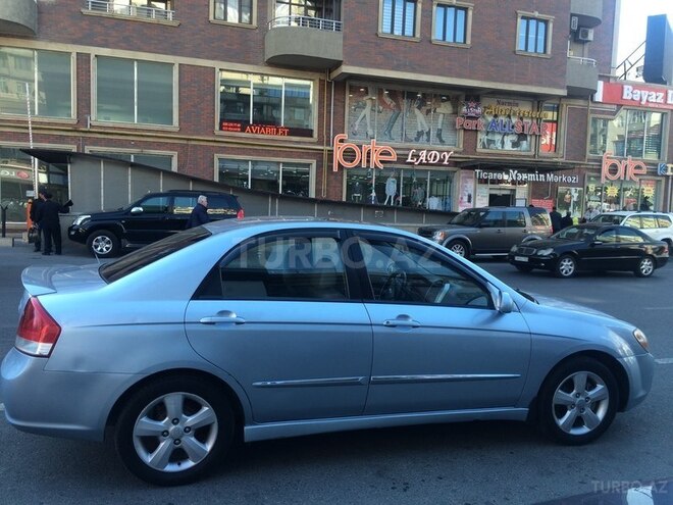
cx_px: 336
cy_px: 252
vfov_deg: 48.2
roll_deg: -1.1
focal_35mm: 29
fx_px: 564
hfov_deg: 61.7
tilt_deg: -5.6
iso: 32
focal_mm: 4.15
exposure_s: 1/191
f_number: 2.2
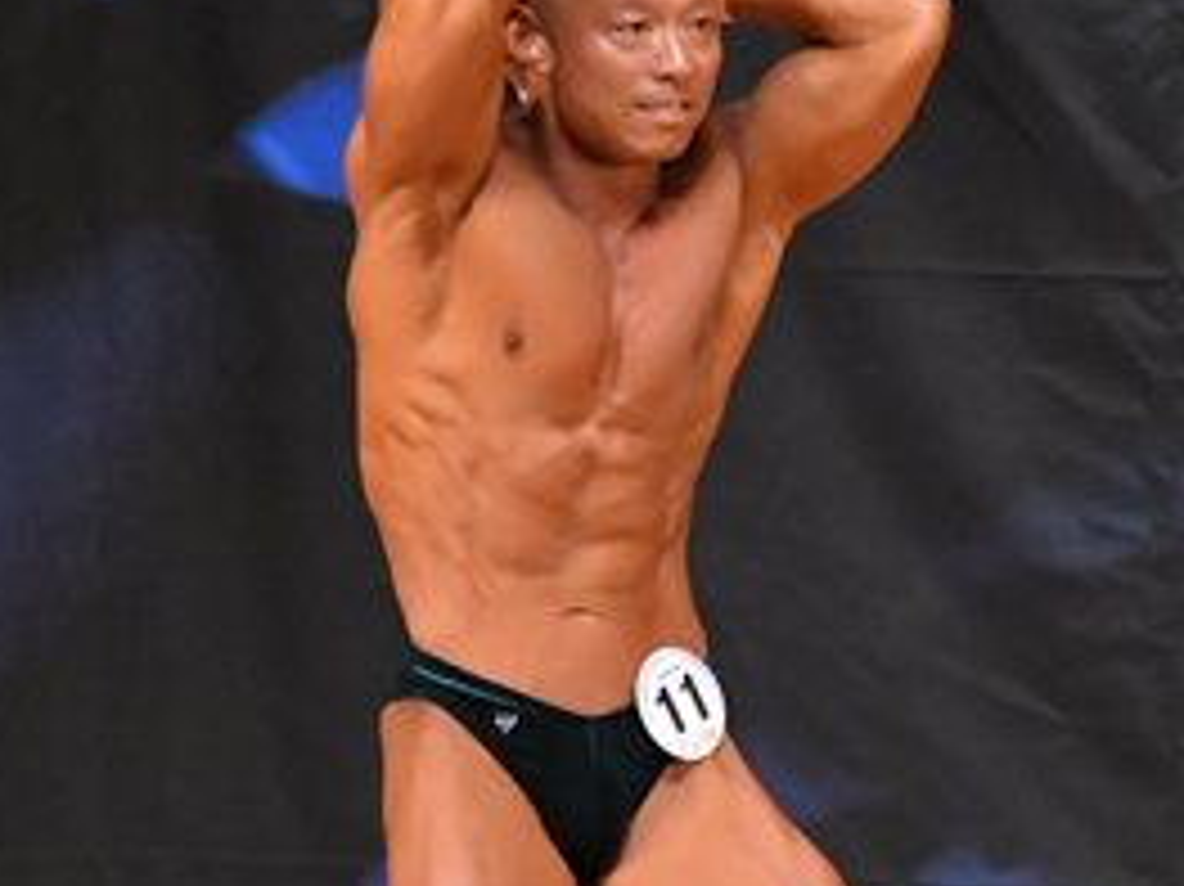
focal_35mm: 807
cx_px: 849
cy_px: 706
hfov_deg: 2.5
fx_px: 27590
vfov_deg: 1.8
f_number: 5.6
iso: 7200
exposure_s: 1/400
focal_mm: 190
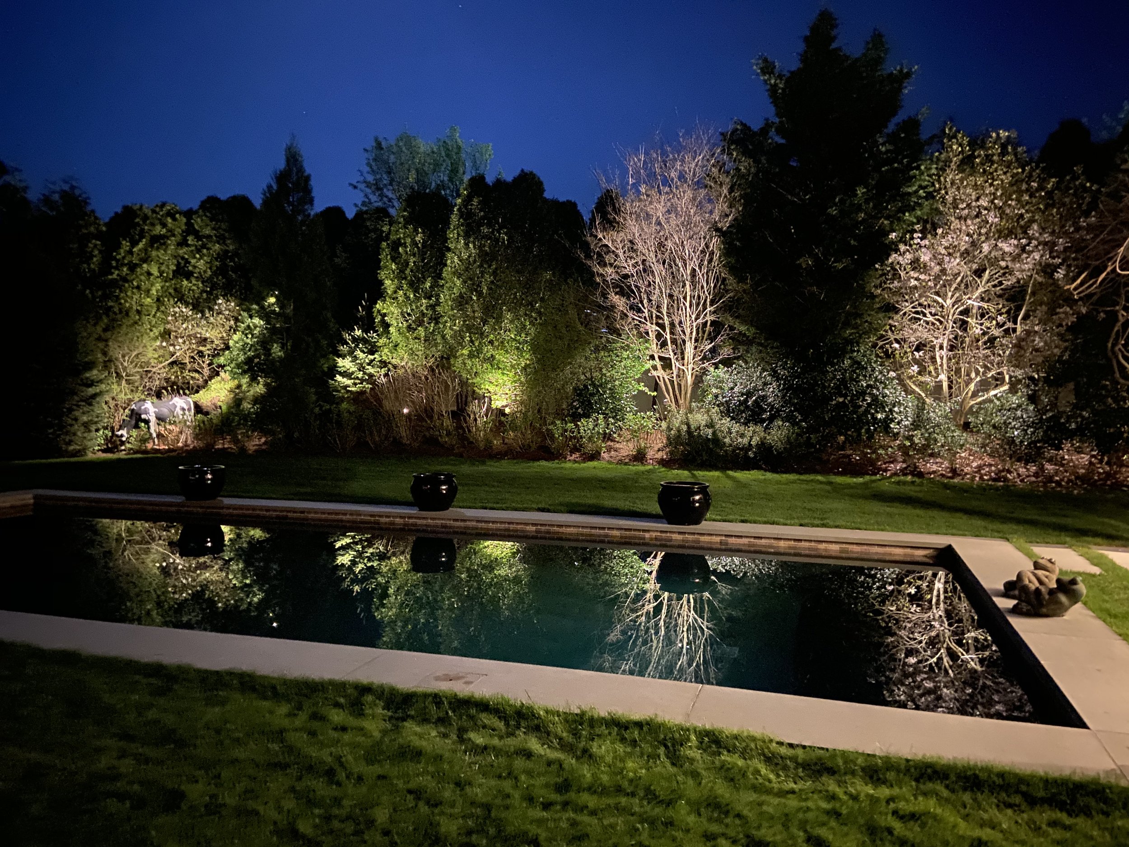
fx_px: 848
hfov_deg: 67.3
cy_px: 424
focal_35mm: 26
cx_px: 564
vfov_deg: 53.1
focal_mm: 4.25
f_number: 1.8
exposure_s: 1/2
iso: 800
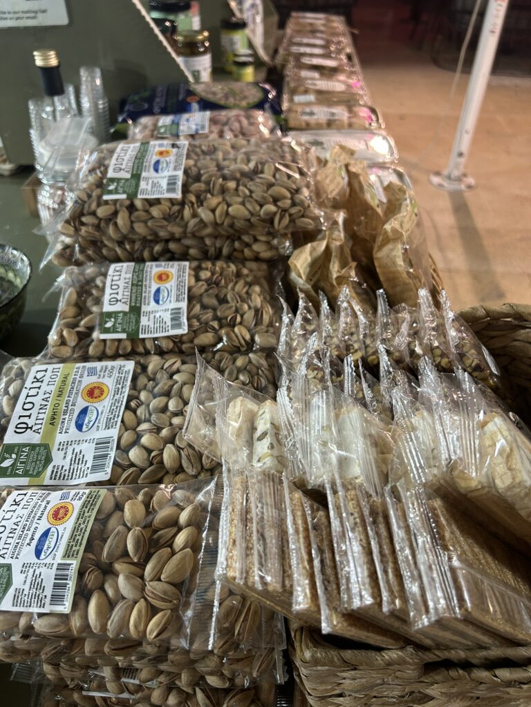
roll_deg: -0.9
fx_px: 532
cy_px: 354
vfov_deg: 67.3
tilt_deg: -42.2
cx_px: 266
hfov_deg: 53.1
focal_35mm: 26
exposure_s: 1/50
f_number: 1.5
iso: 125
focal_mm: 5.7
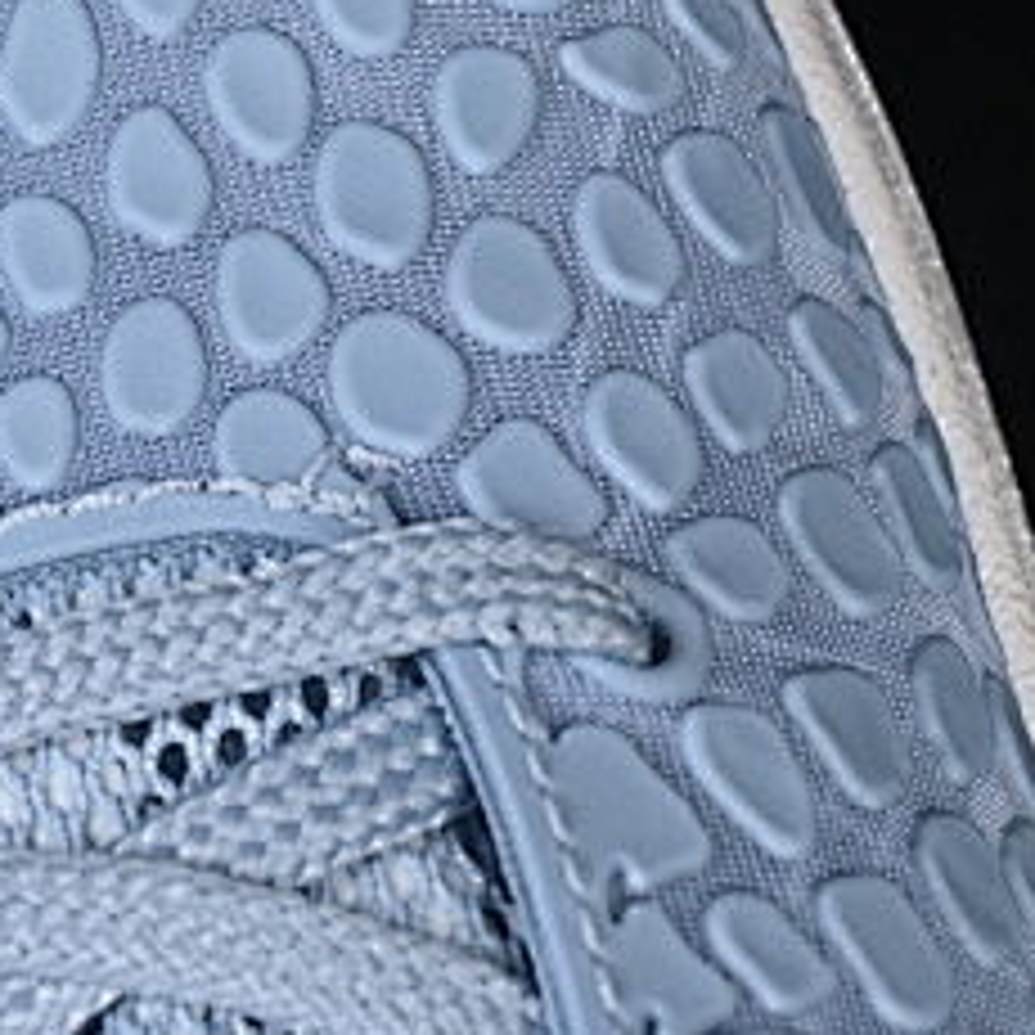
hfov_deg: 5.8
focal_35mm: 299
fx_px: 10114
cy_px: 806
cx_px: 32
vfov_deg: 5.9
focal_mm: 50
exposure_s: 1/80
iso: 160
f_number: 7.1
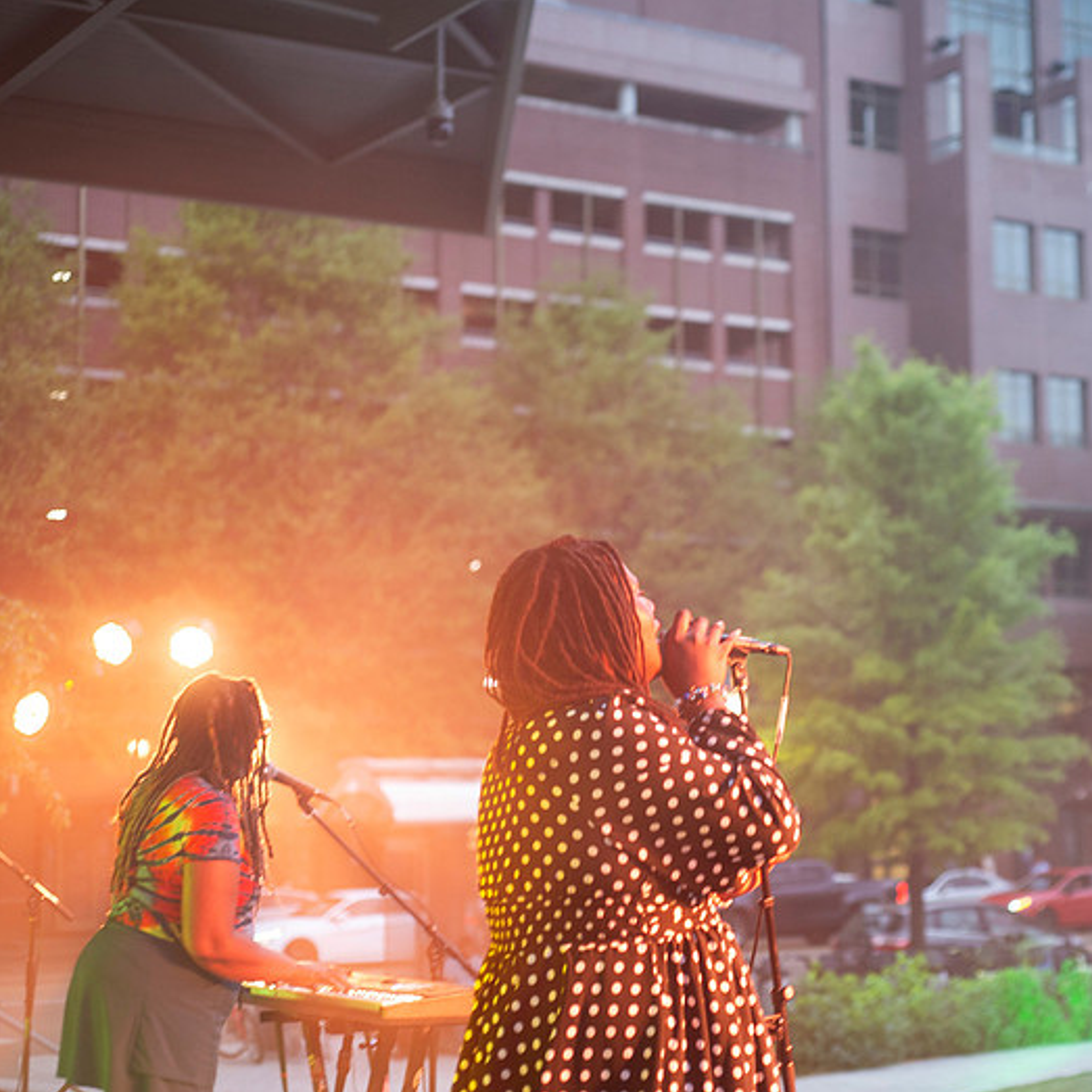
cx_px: 747
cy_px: 553
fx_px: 2320
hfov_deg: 26.3
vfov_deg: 26.5
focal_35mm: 65
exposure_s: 1/80
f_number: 2.8
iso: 800
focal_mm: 50
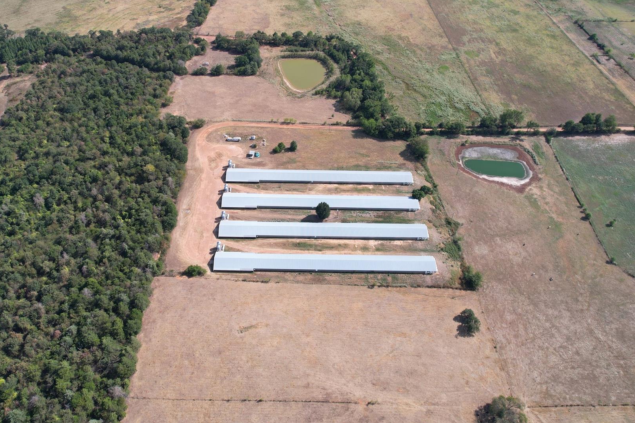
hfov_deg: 65.1
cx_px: 270
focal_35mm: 28
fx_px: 494
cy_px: 172
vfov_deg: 46.2
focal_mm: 8.38
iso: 100
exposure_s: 1/1250
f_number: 2.8
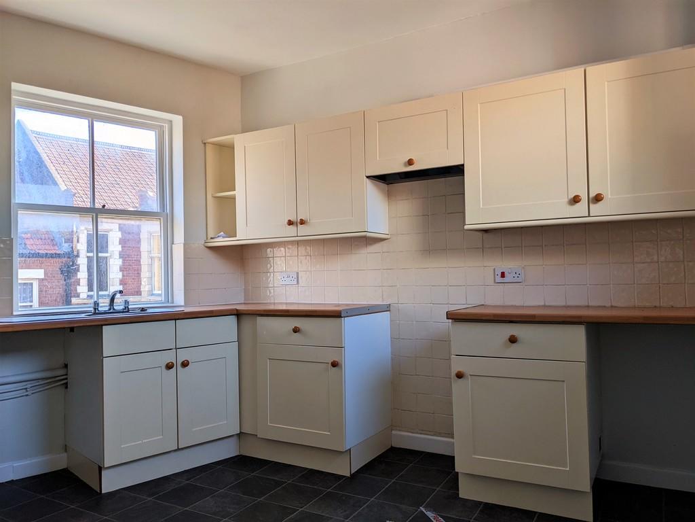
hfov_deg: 65.3
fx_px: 542
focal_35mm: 27
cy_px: 261
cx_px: 348
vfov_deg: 51.4
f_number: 1.73
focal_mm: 4.38
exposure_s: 1/263
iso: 33
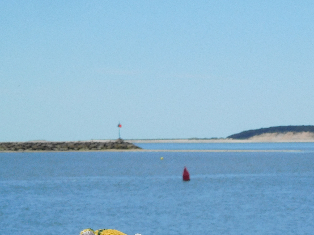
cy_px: 209
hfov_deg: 10.4
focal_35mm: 189
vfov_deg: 7.8
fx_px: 1715
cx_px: 231
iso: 125
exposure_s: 1/1250
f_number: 4.8
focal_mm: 17.8
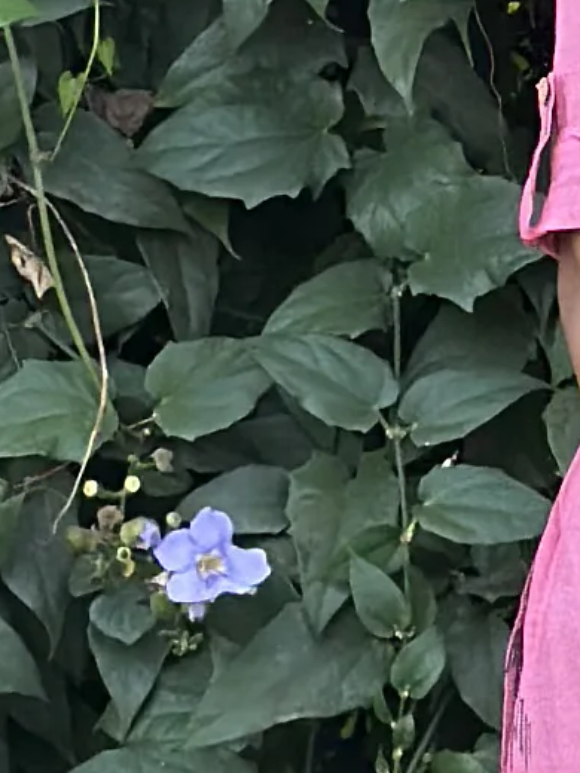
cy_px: -113
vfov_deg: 5.3
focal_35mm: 372
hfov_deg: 4.0
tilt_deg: -2.9
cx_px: 935
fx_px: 8311
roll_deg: -1.2
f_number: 1.78
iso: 100
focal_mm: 6.86
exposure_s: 1/172
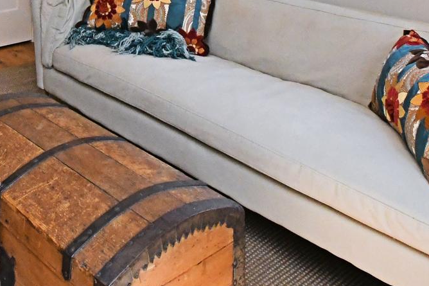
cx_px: 94
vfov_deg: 23.6
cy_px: -137
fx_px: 548
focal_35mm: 46
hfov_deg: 41.2
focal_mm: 10
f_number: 10
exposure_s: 1/250
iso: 3200
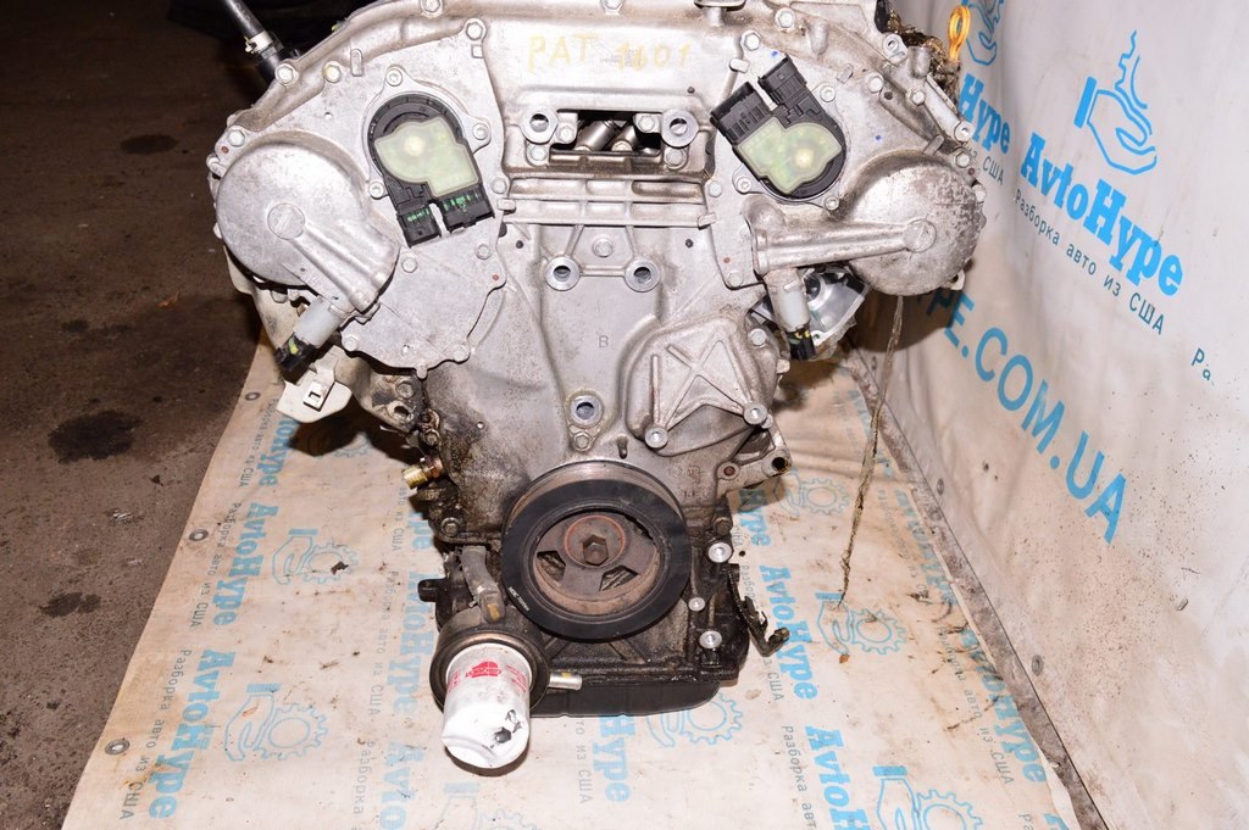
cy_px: 415
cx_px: 624
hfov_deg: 59.5
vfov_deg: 41.6
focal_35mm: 32
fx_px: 1092
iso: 1600
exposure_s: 1/100
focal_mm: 21
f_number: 8
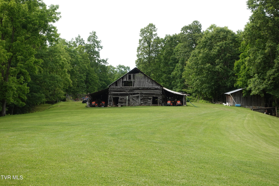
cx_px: 140
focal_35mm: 57
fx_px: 442
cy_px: 93
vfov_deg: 23.8
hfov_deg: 35.1
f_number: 4
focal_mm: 21.46
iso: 125
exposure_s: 1/320
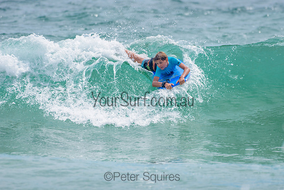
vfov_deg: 2.2
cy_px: 88
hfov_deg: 3.4
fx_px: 4834
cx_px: 174
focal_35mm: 613
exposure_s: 1/2000
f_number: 5.6
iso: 160
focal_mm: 500
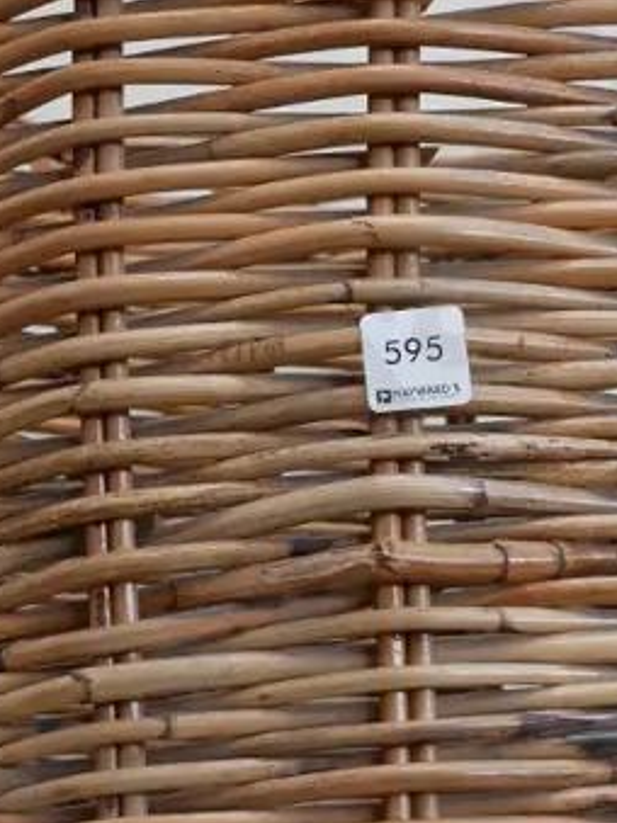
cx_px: 372
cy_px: 381
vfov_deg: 16.3
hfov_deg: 12.2
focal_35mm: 121
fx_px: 2877
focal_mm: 20
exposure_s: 1/60
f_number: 4.1
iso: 1000
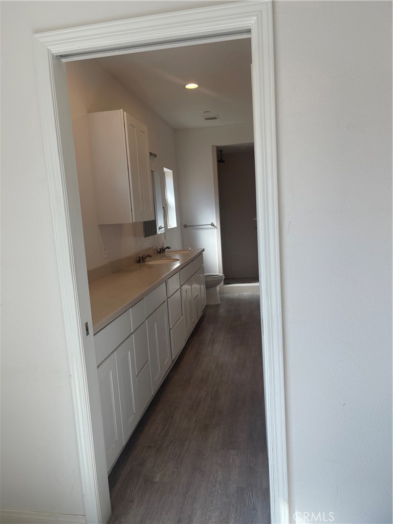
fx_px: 378
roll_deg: +4.0
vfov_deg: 69.4
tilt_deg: -6.8
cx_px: 196
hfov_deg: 54.9
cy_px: 262
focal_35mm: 25
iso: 32
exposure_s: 1/262
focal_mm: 5.1
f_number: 1.6
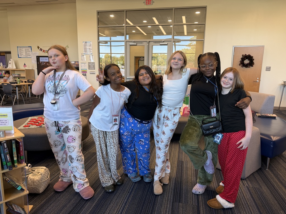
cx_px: 143
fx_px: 198
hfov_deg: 71.6
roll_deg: -1.2
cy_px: 107
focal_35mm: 24
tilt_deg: -8.2
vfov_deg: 56.8
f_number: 1.78
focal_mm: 6.76
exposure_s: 1/100
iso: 80
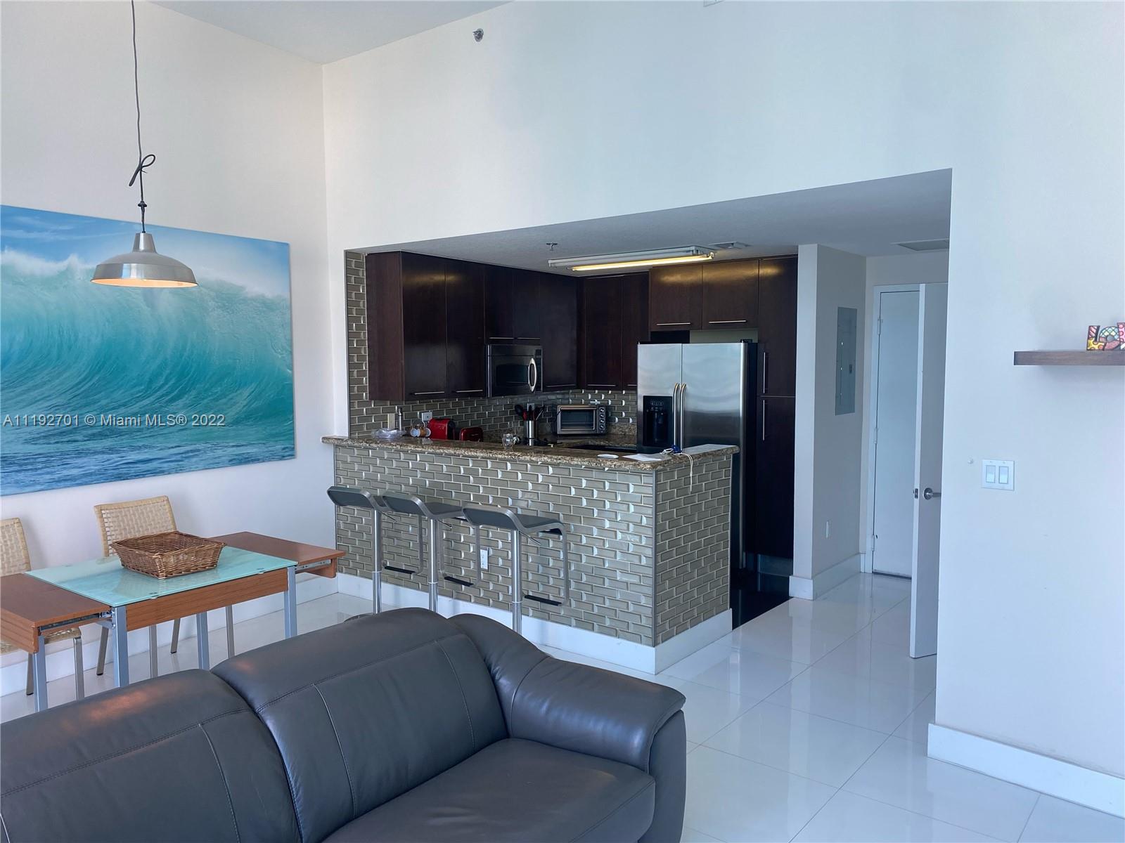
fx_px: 845
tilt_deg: -5.2
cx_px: 562
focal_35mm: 26
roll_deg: +0.6
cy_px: 422
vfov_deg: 53.1
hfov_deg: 67.3
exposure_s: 1/120
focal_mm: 4.25
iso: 64
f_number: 1.8
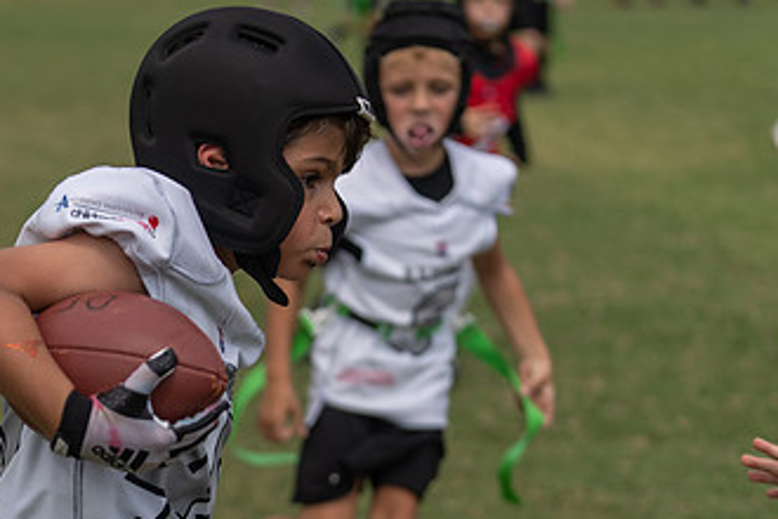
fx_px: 2658
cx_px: 104
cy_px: 405
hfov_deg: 16.5
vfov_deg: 11.1
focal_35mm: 123
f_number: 2.8
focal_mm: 70
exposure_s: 1/2500
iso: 100
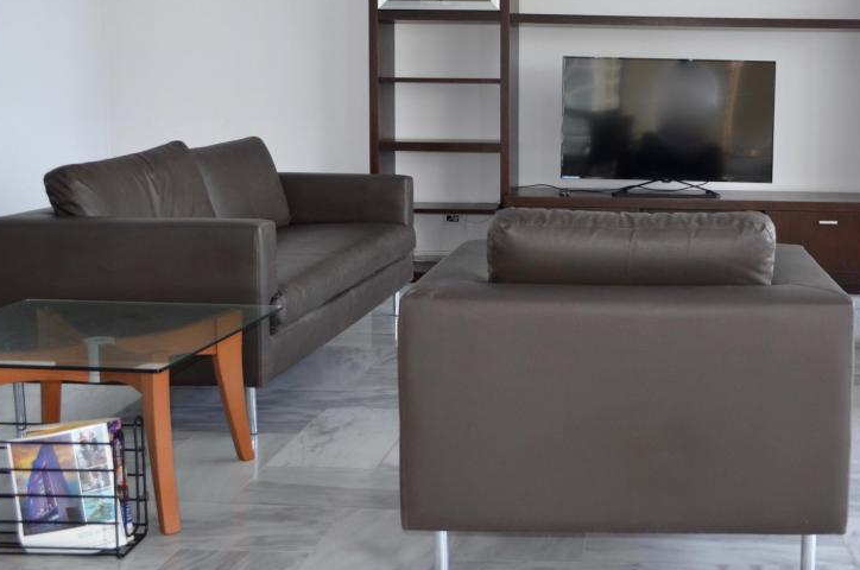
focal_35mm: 48
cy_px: 183
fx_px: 1145
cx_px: 653
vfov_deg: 27.8
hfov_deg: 40.0
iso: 400
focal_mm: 20
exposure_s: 1/80
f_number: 3.8
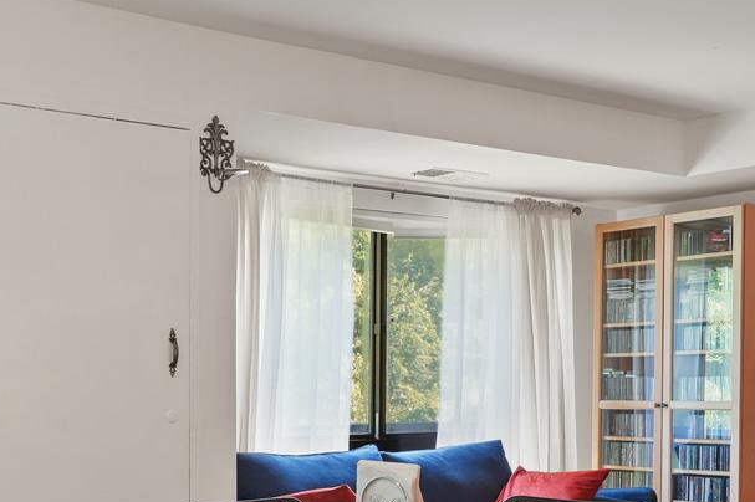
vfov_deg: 24.7
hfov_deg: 34.3
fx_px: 1132
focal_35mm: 54
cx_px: 40
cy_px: 382
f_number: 8
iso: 100
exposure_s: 1
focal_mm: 16
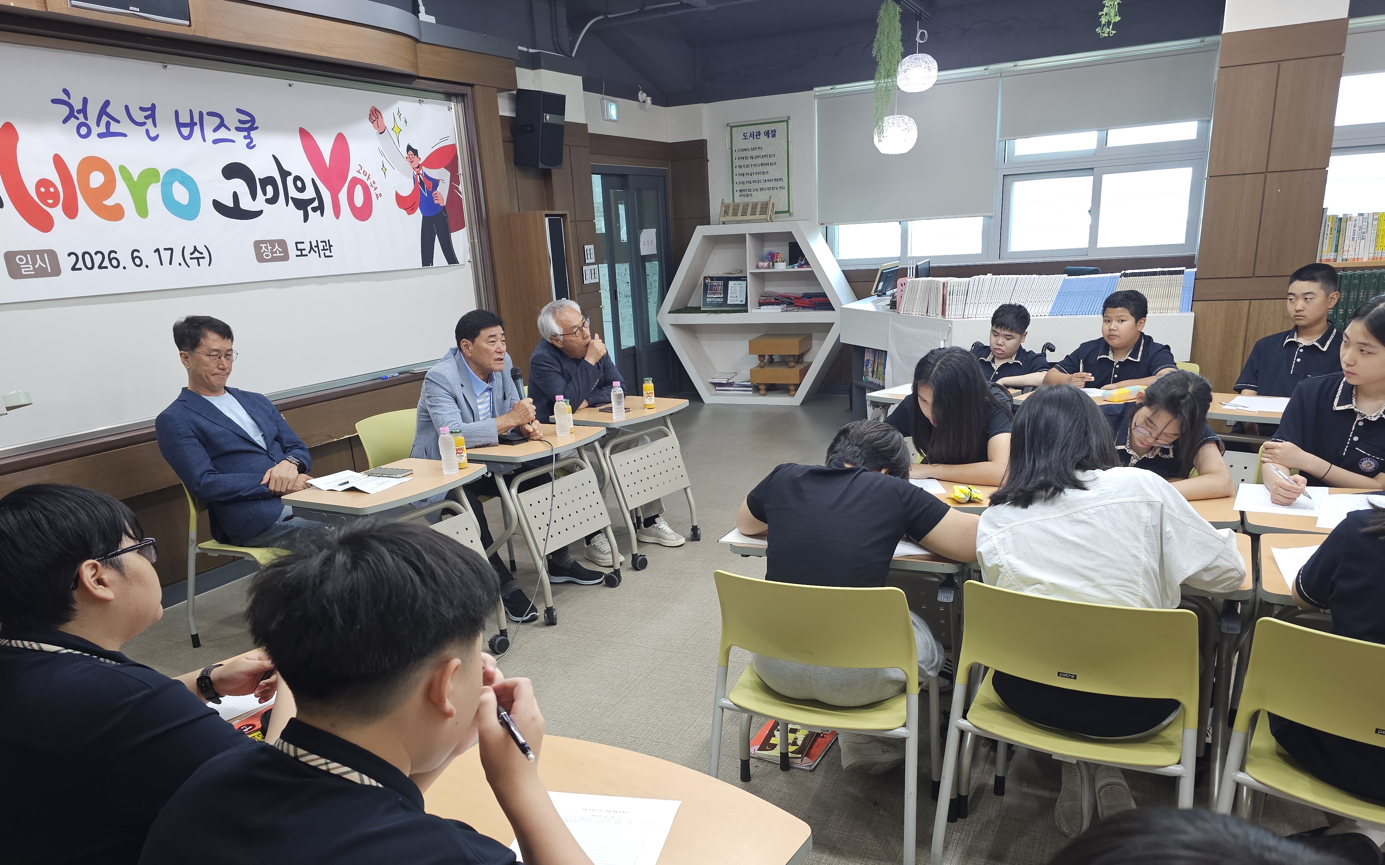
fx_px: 944
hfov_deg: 72.5
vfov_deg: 49.0
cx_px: 694
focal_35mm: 25
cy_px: 518
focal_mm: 6.3
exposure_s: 1/60
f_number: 1.7
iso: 125
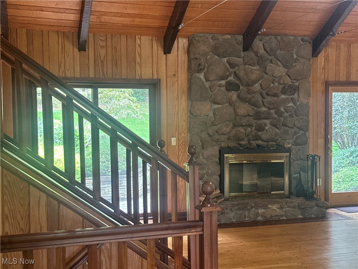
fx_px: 496
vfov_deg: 30.3
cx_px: 179
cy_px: 134
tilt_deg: -3.1
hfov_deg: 39.7
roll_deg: -0.6
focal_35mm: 48
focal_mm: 6.86
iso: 200
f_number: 1.78
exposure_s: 1/40
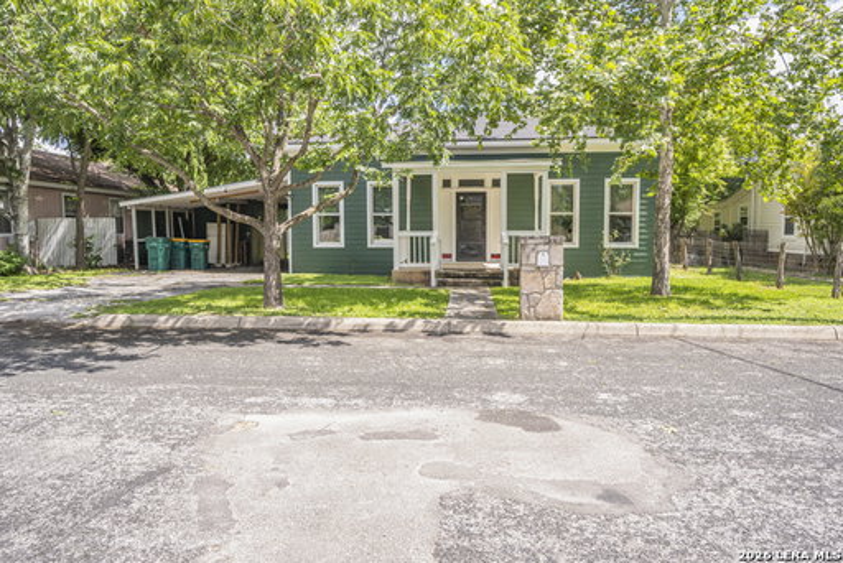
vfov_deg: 52.3
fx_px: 573
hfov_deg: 72.7
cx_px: 422
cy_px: 282
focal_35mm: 24
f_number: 8
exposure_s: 1/250
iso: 250
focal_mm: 16.3
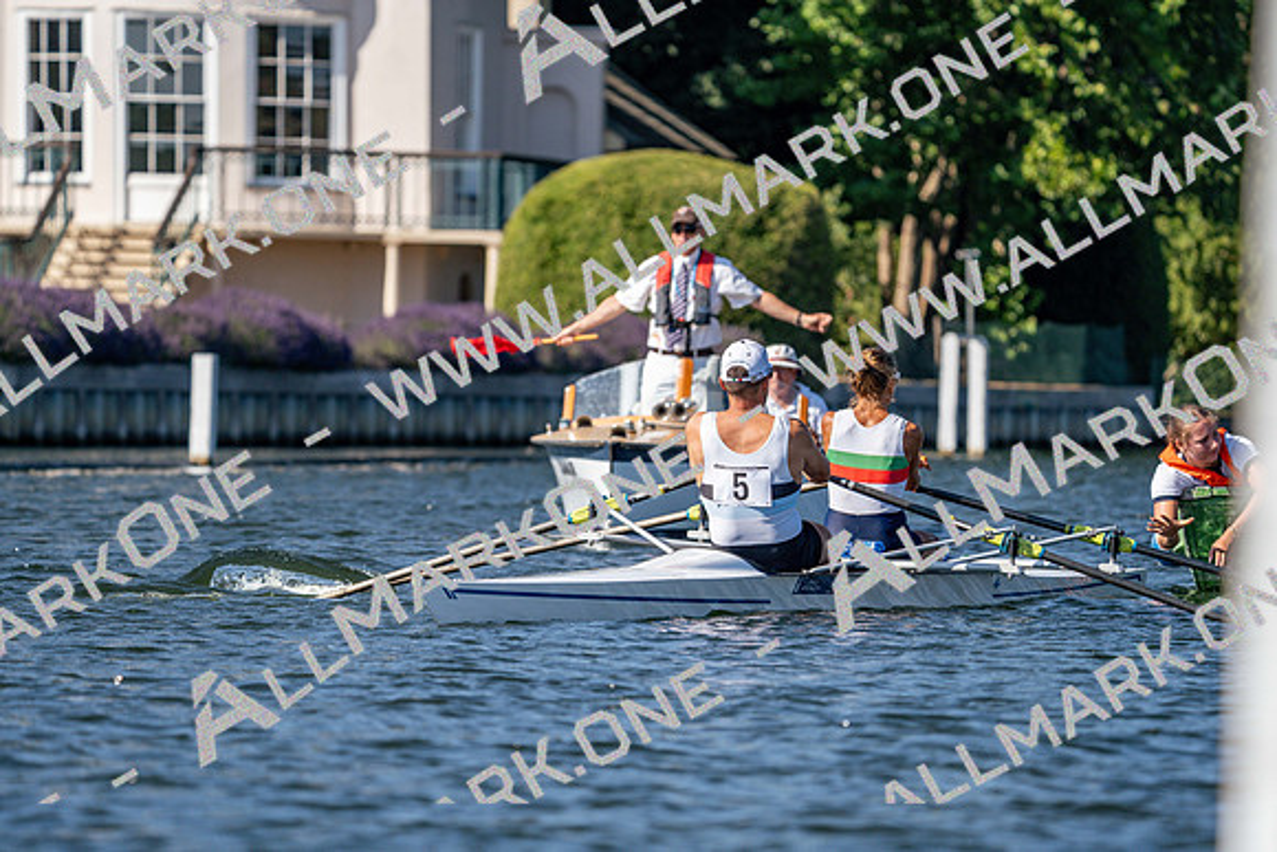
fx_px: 10750
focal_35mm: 303
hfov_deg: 6.8
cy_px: 426
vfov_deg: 4.5
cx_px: 638
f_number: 6.3
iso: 250
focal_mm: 303
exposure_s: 1/1600
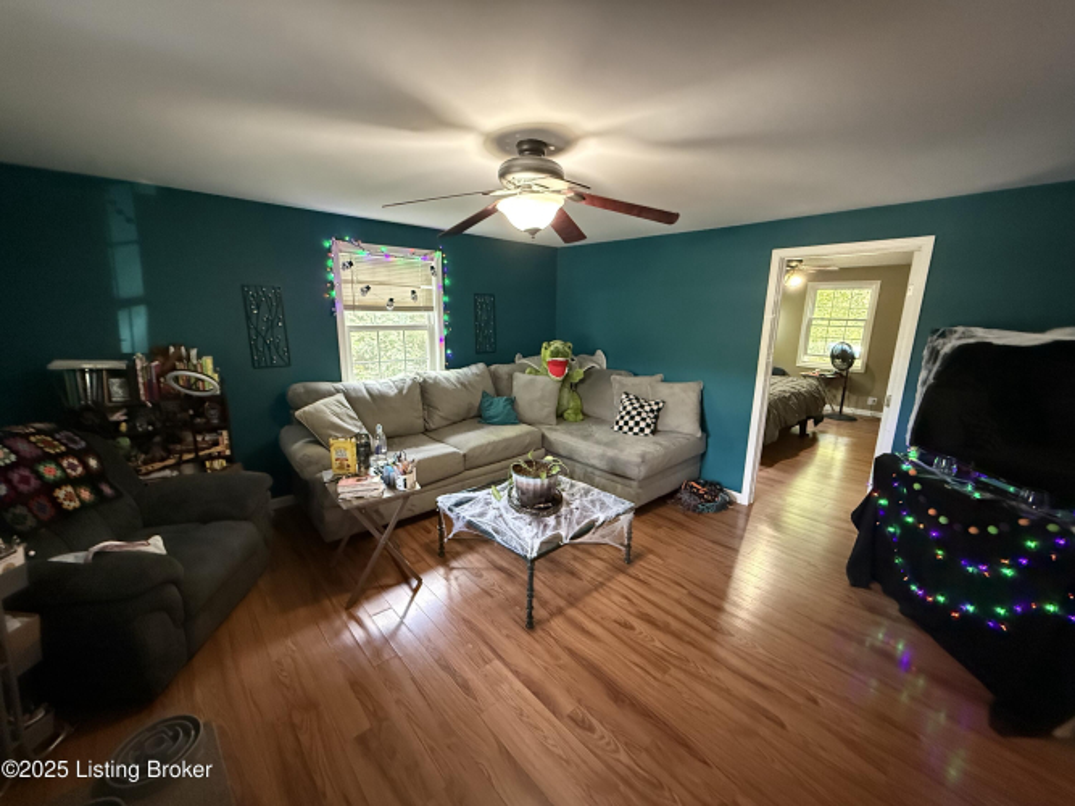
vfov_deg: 85.7
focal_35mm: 14
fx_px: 435
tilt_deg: -12.0
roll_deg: -0.7
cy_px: 403
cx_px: 538
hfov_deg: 102.1
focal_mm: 2.22
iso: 1250
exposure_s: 1/60
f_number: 2.2
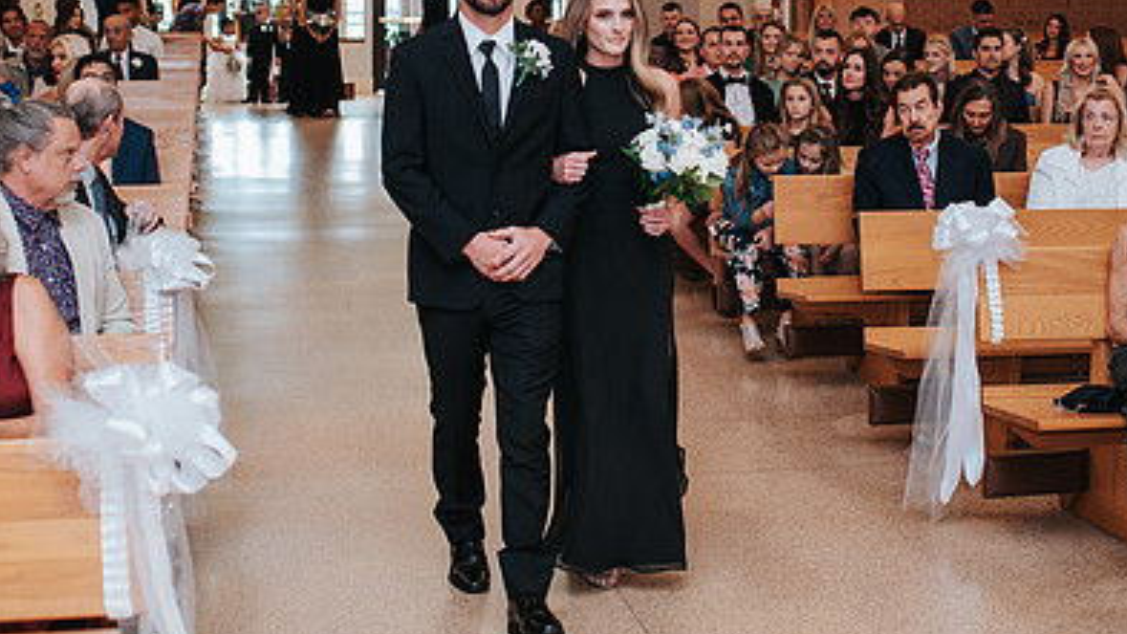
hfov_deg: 34.9
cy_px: 106
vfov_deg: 19.8
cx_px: 612
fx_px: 1793
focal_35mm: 60
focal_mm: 35
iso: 900
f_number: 2.8
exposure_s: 1/125
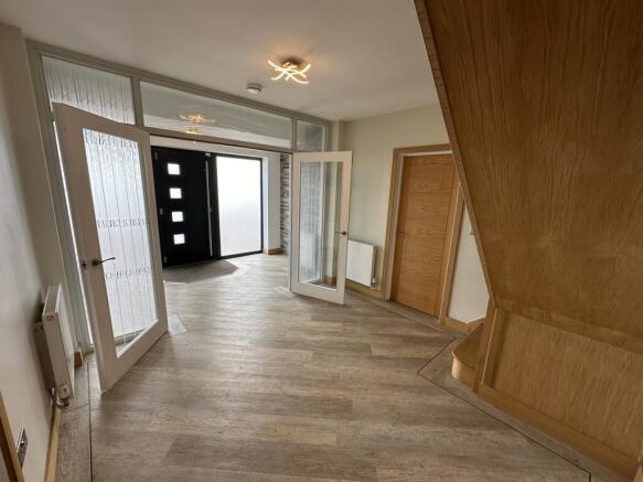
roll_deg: -1.8
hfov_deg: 102.1
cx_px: 322
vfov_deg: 85.7
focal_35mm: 14
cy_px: 241
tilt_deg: -11.9
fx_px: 260
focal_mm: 2.22
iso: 40
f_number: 2.2
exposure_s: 1/108
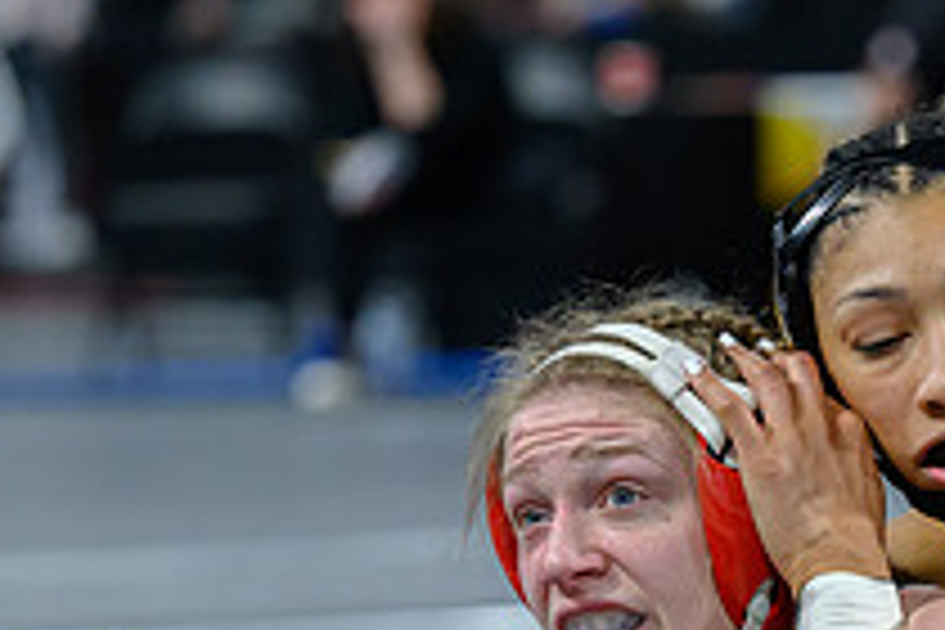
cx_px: 879
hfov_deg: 5.9
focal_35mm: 346
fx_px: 9082
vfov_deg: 4.0
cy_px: 695
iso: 2800
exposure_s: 1/800
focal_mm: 110
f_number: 2.8
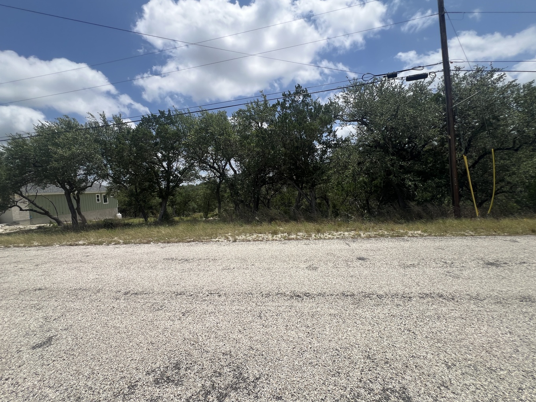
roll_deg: +5.9
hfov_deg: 102.0
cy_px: 192
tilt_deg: -1.7
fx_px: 217
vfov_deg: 85.6
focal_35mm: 14
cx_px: 261
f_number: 1.8
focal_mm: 1.57
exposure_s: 1/1597
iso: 32
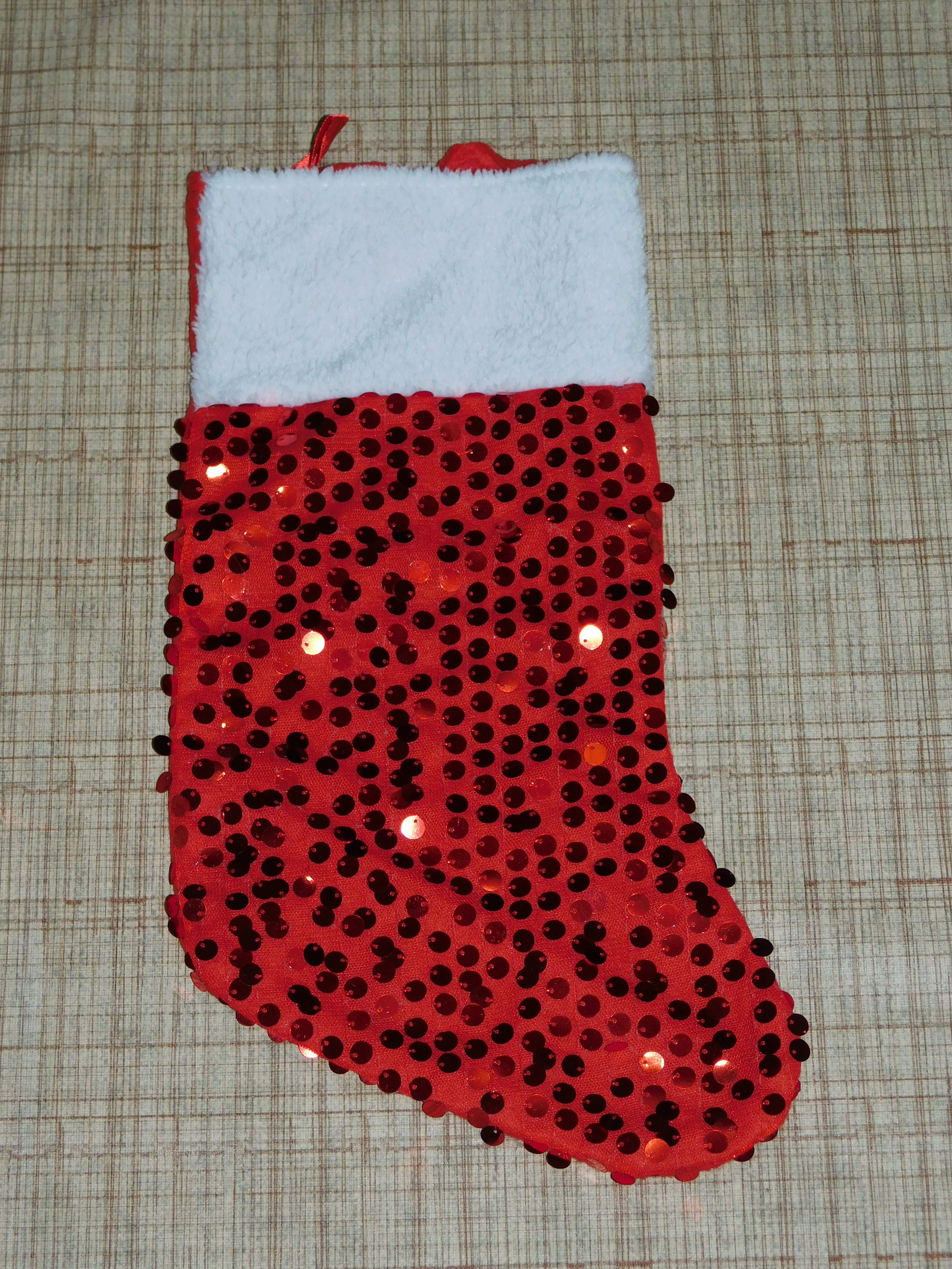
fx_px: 3337
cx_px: 476
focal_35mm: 91
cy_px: 634
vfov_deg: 21.5
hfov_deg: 16.2
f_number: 4.5
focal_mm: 16.1
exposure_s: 1/60
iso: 200
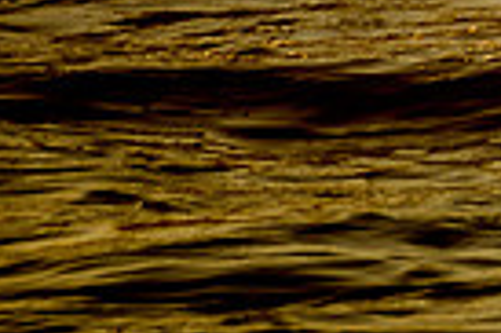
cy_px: -508
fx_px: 36182
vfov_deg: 0.5
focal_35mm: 2603
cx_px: 1095
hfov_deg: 0.8
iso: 320
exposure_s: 1/2000
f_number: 5.6
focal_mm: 500
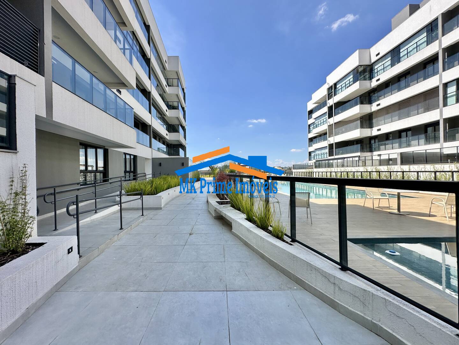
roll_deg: -0.1
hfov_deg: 102.1
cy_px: 172
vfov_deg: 85.7
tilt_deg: -0.3
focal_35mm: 14
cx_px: 230
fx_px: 186
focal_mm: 2.22
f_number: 2.2
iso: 50
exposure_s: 1/1667
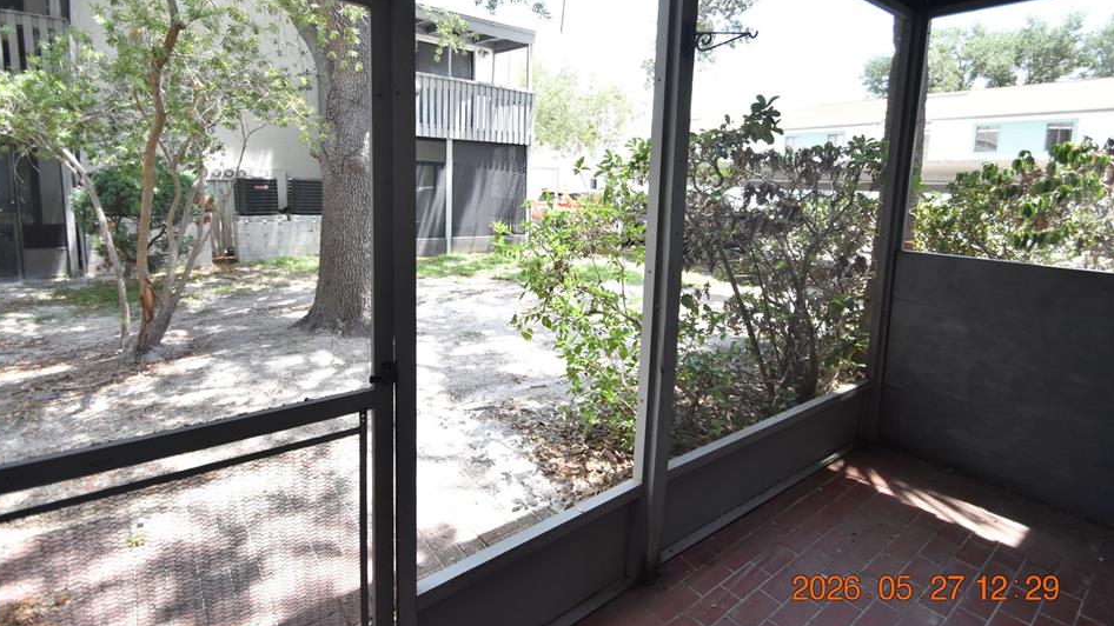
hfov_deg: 95.9
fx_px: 502
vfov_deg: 63.3
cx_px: 570
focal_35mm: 17
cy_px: 247
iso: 800
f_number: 3.5
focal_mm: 10
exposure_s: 1/750
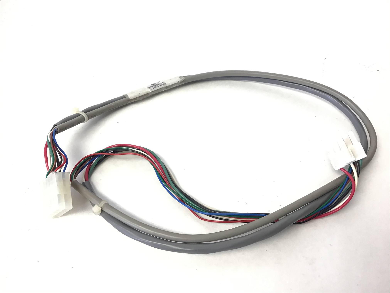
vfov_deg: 45.4
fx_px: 349
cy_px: 146
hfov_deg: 58.4
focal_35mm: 31
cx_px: 195
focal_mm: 3.3
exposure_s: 1/30
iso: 32
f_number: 2.4
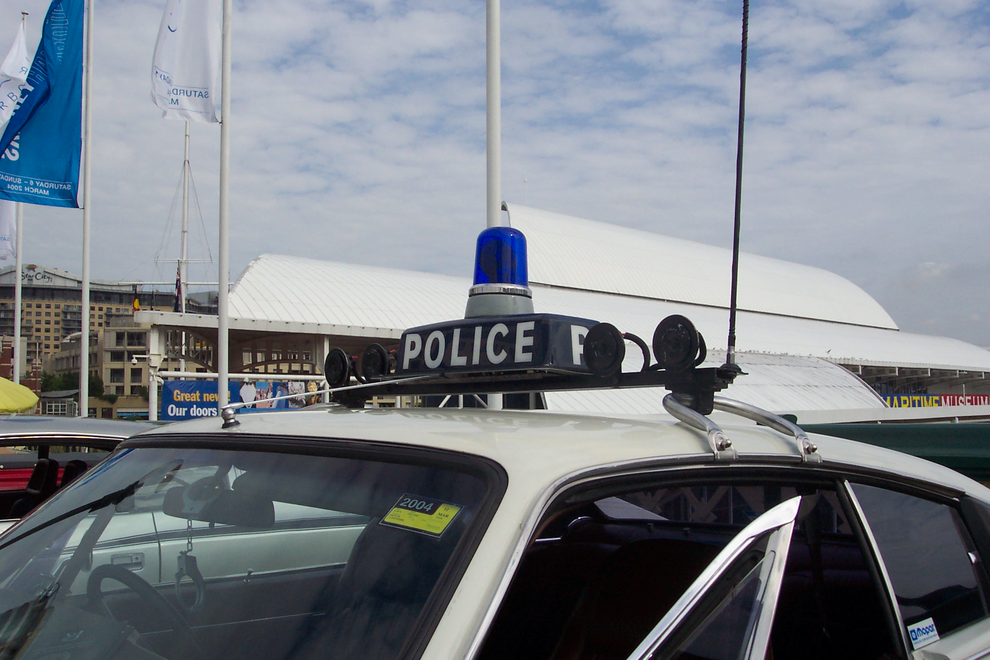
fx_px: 1045
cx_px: 495
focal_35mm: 38
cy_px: 330
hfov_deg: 50.7
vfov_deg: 35.1
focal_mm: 8
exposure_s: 1/1000
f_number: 4.8
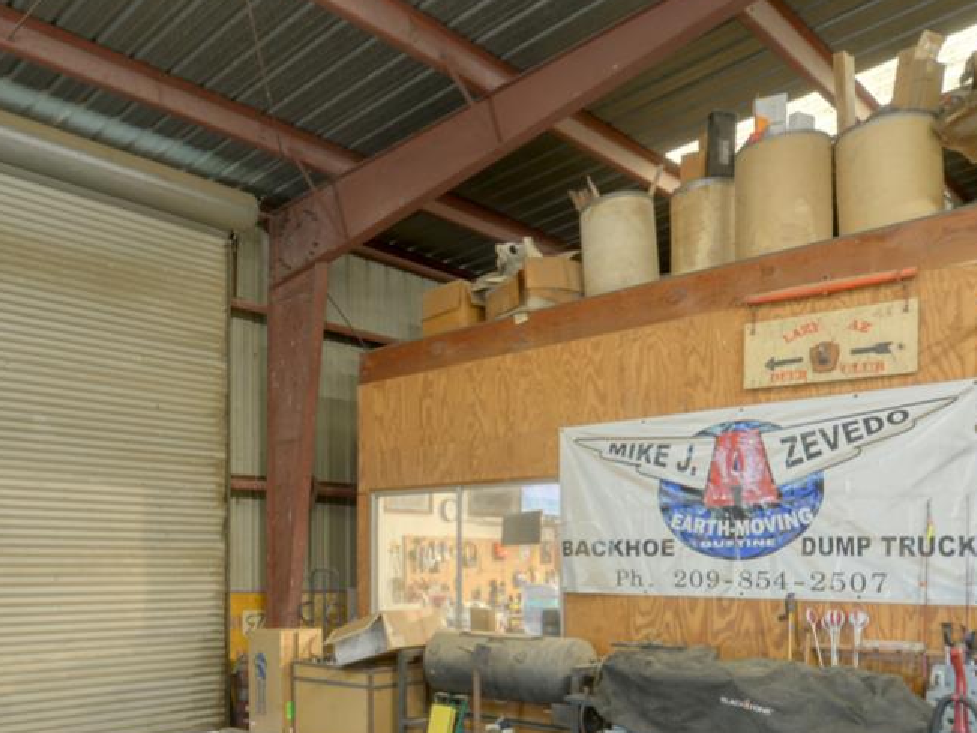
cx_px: 252
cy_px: 563
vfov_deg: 43.7
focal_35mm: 31
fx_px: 875
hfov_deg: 55.7
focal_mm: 14
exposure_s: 1/1.6
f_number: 10
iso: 400
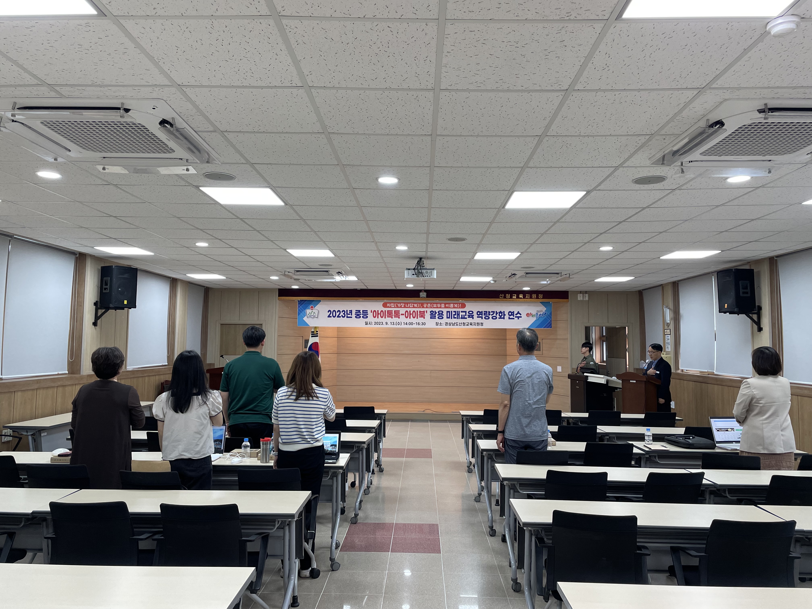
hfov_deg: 67.3
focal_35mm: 26
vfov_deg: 53.1
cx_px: 406
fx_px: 610
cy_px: 304
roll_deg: -0.1
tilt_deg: +4.0
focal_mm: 4.2
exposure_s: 1/120
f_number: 1.6
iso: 100
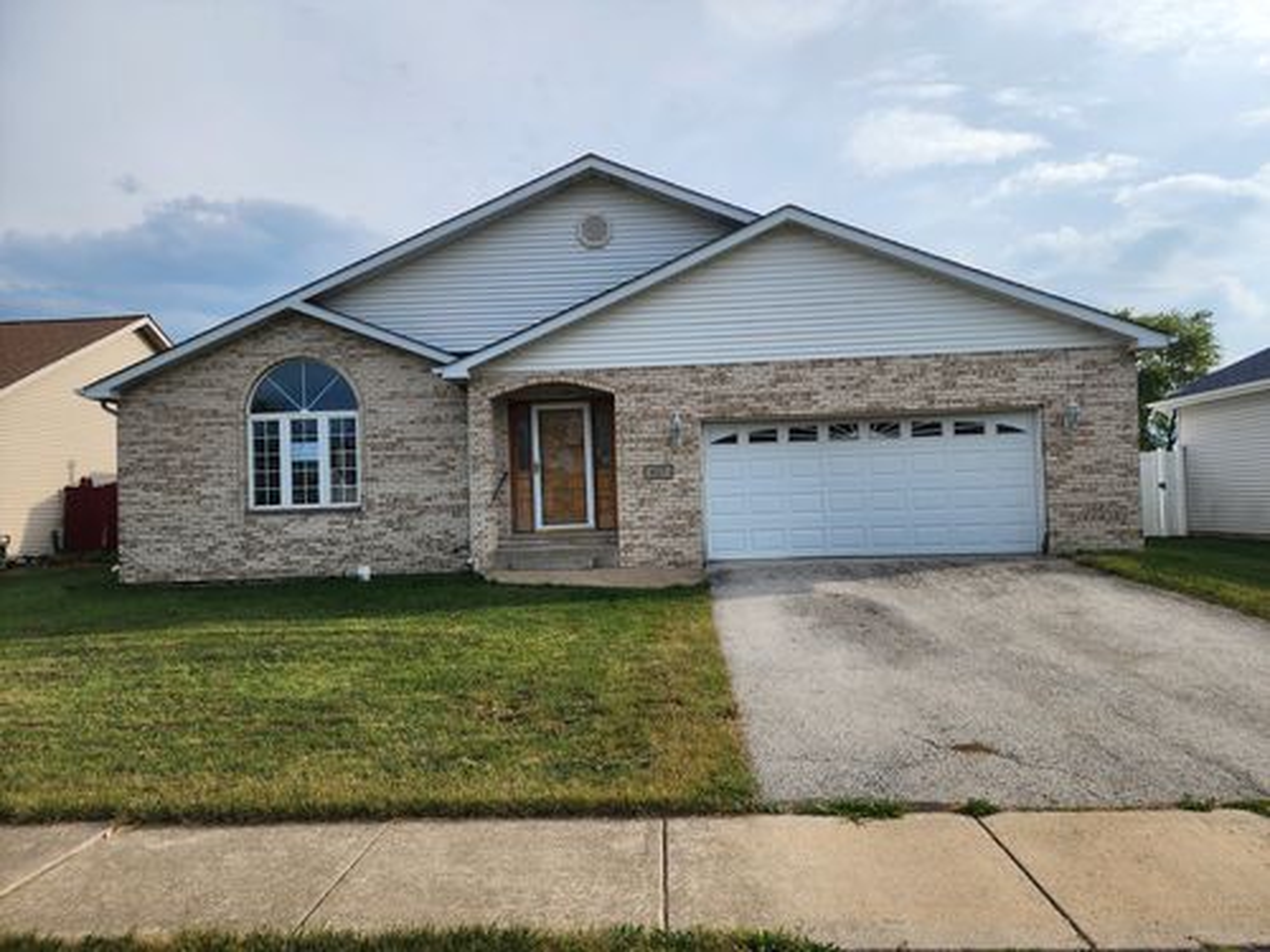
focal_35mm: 23
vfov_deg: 58.9
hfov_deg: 73.9
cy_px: 476
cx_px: 635
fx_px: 844
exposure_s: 1/1078
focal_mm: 6.4
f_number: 1.8
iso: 12
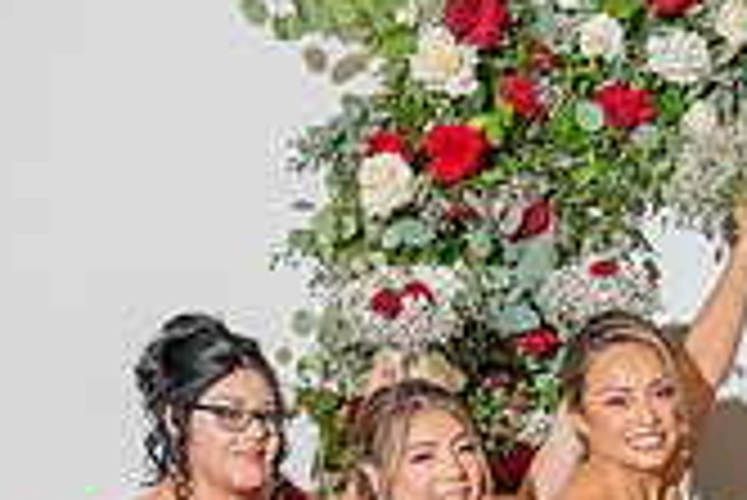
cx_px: 814
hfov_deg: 18.7
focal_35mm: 105
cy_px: 637
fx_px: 2181
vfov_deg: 12.7
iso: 800
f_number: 4
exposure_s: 1/200
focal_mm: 30
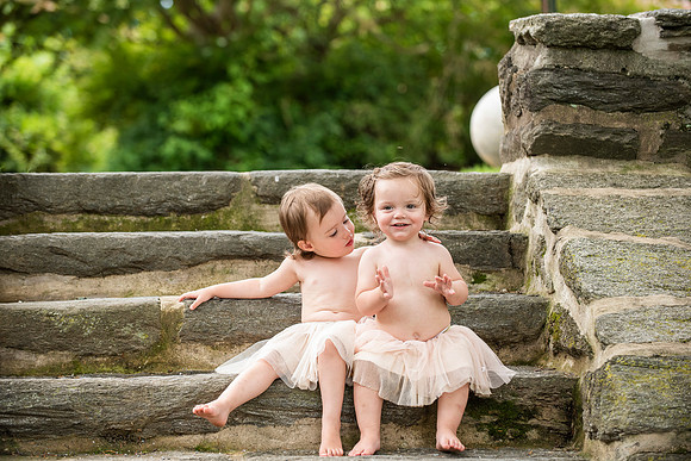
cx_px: 346
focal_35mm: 125
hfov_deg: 16.4
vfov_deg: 11.0
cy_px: 230
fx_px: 2400
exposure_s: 1/640
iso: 640
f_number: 4
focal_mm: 125
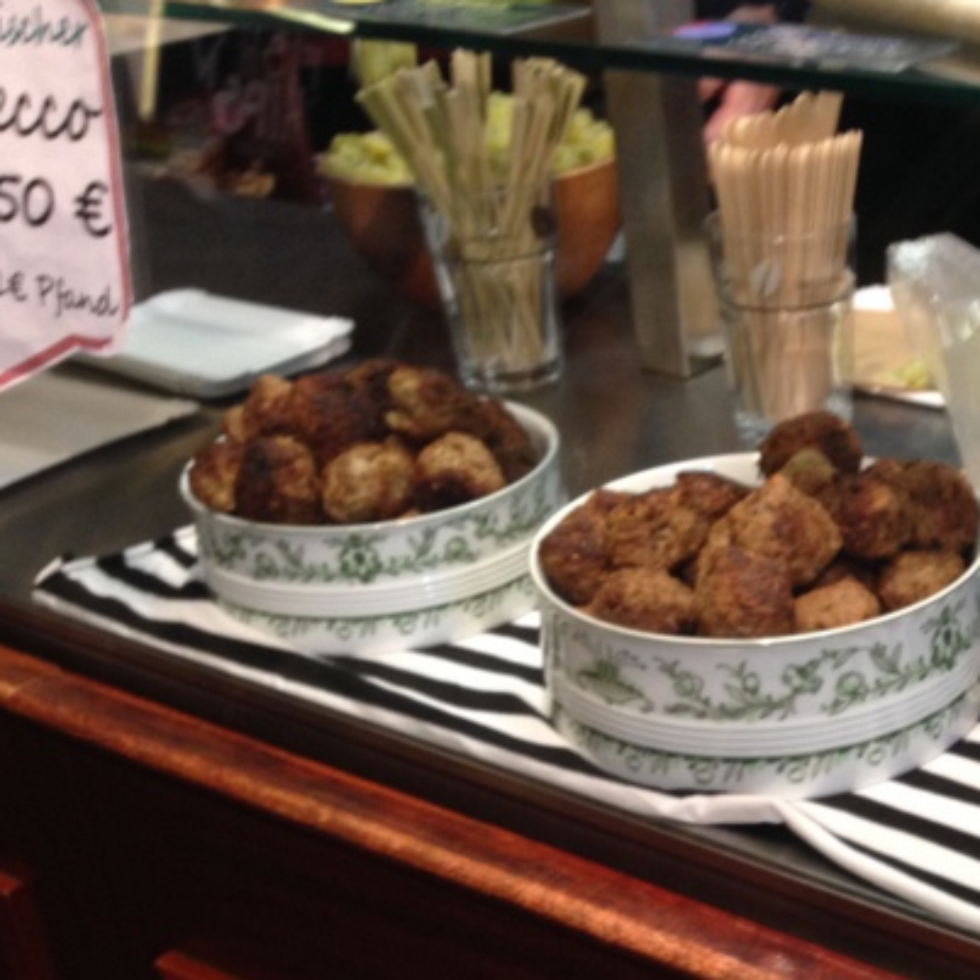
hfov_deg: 28.0
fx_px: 1858
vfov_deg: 29.2
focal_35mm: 58
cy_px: 712
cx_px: 953
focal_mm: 4.12
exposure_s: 1/20
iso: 125
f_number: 2.4
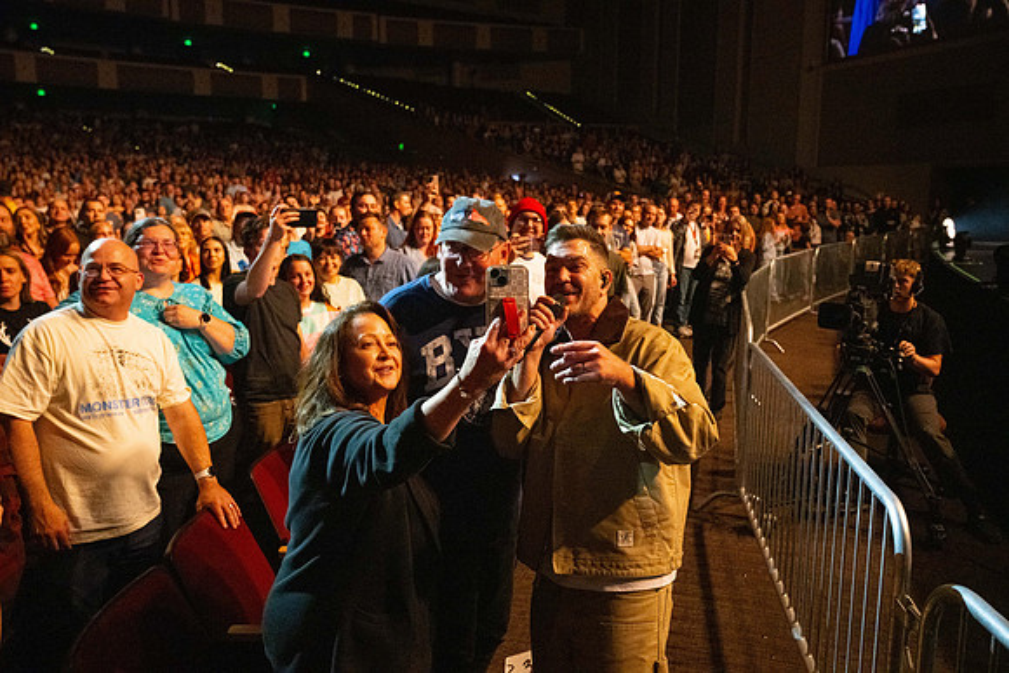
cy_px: 336
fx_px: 785
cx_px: 504
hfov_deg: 65.5
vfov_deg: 46.4
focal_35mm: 28
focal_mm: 28
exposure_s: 1/125
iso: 6400
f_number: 4
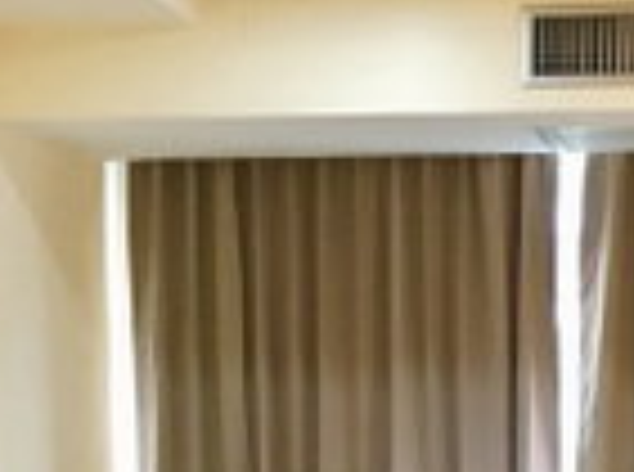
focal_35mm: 99
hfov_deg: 19.8
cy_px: 697
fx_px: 1809
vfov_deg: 14.0
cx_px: 427
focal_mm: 4.15
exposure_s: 1/8
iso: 100
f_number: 2.2
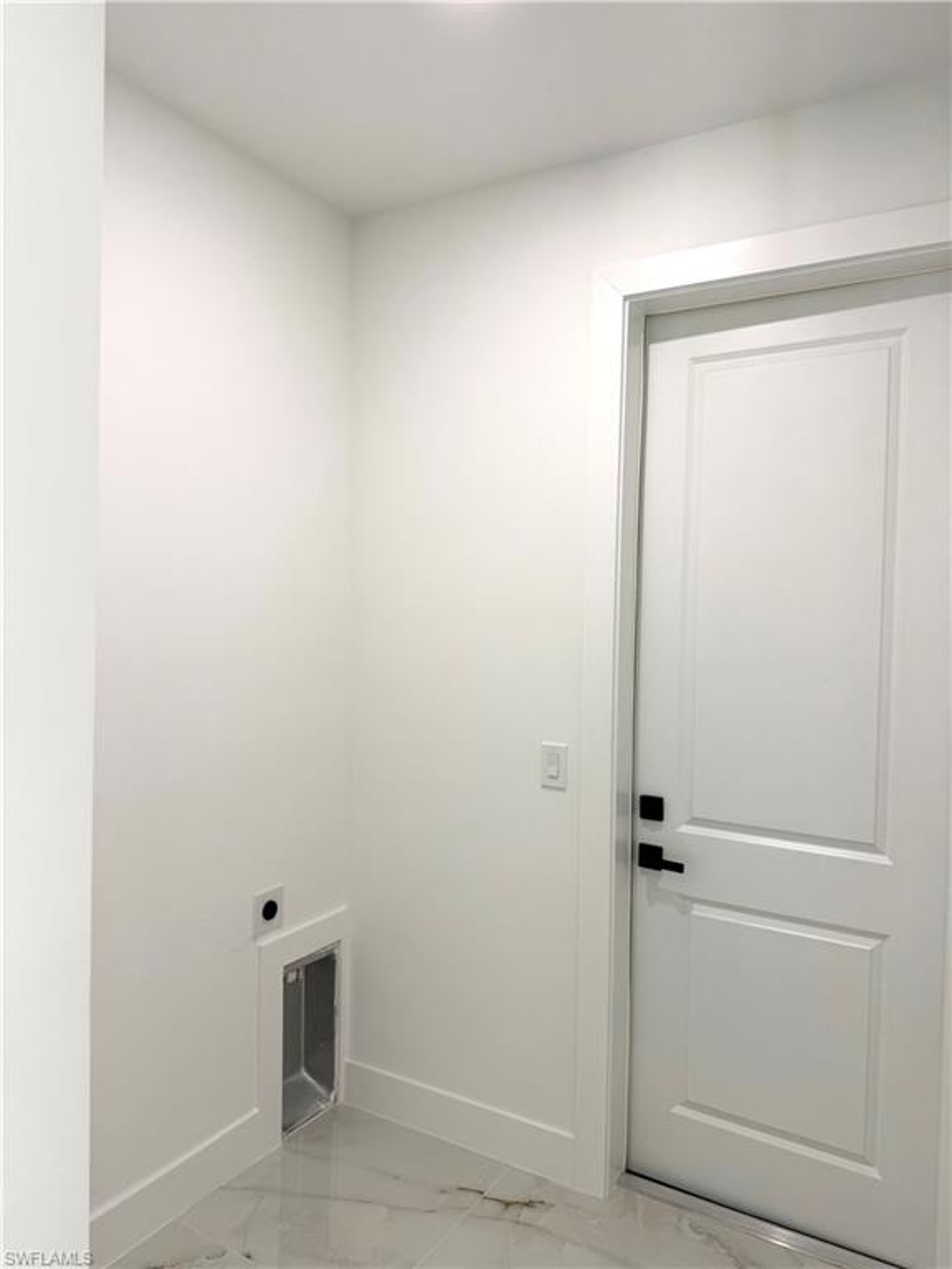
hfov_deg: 56.8
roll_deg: -0.6
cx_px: 476
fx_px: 880
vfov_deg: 71.6
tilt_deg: -0.2
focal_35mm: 24
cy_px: 634
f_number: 1.78
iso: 100
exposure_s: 1/120
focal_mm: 6.76
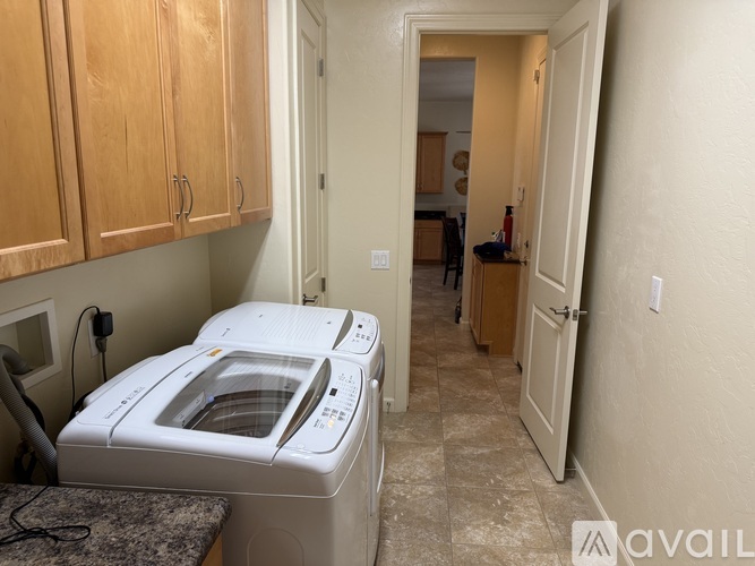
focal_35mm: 24
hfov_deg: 71.6
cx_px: 378
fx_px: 523
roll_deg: -0.7
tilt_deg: -10.2
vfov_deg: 56.8
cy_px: 283
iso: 160
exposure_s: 1/120
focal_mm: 6.76
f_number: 1.78
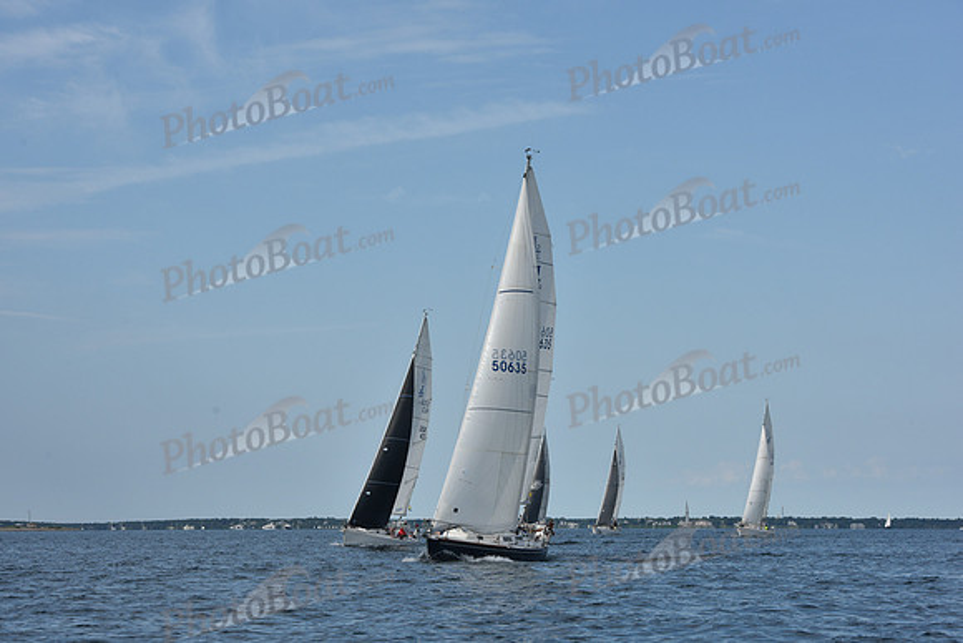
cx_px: 482
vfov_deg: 13.7
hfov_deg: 20.4
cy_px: 322
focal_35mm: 100
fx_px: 2676
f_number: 10
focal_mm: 100
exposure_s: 1/1000
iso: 320
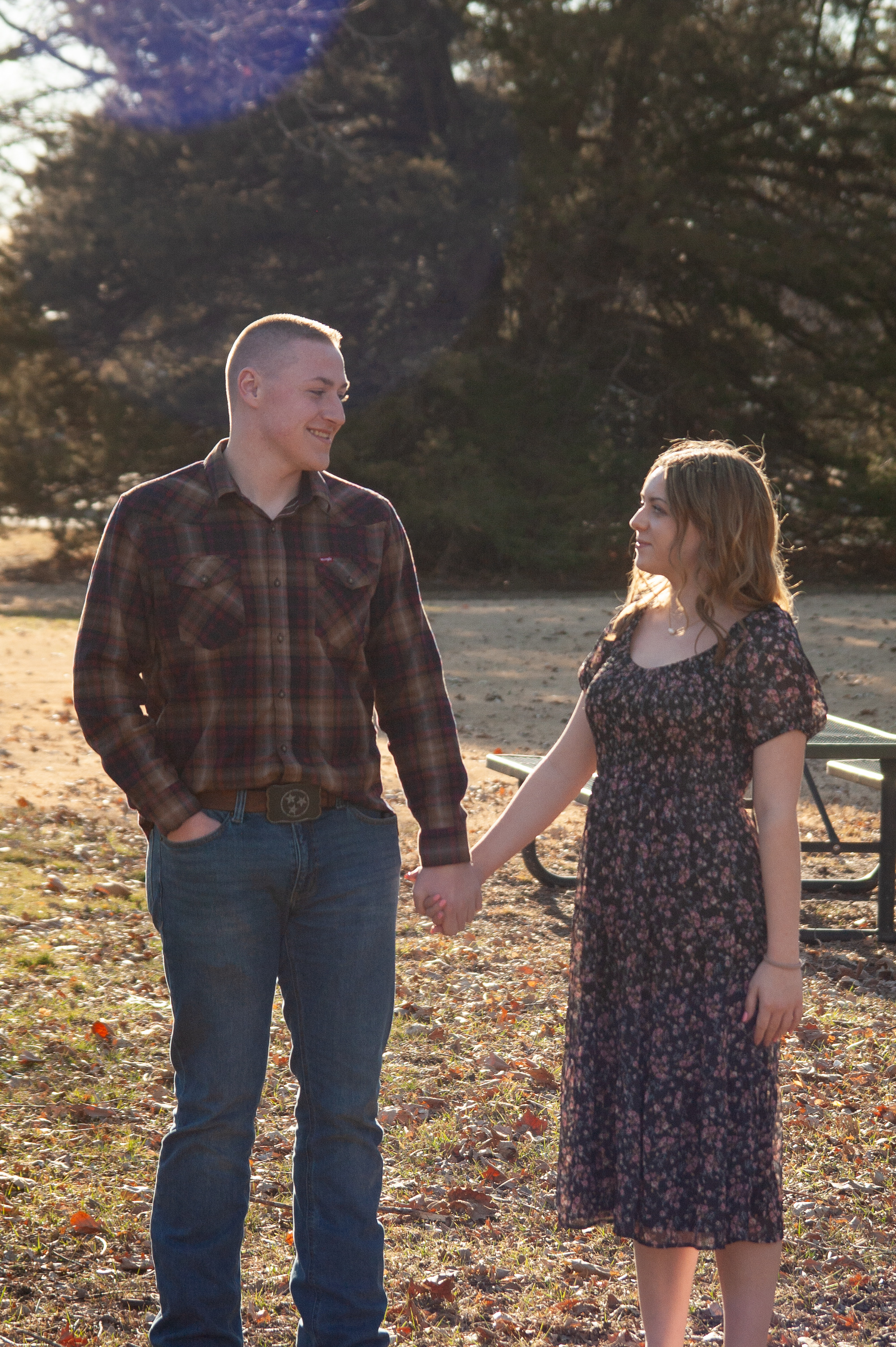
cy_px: 674
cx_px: 448
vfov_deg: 14.9
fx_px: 5161
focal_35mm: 138
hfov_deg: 9.9
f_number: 5.6
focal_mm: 92
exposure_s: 1/500
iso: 200
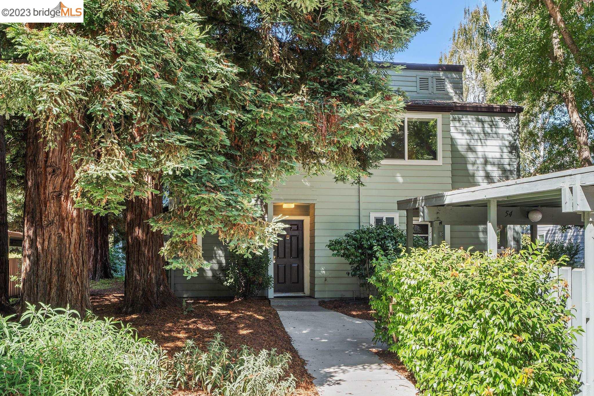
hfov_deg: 57.2
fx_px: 544
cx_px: 297
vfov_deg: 40.0
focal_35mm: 33
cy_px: 198
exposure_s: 1/13
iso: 125
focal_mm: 22
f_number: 9
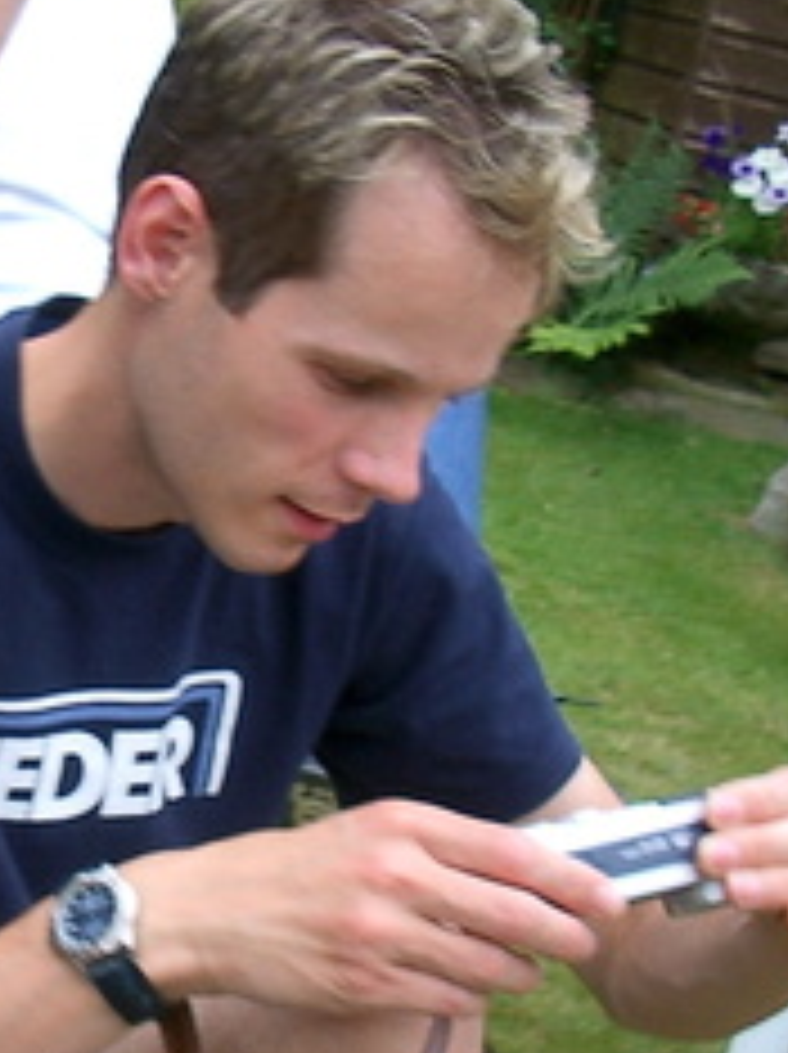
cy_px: 580
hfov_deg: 16.3
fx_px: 2706
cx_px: 34
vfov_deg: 22.0
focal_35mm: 89
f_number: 2.6
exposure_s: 1/125
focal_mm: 5.8
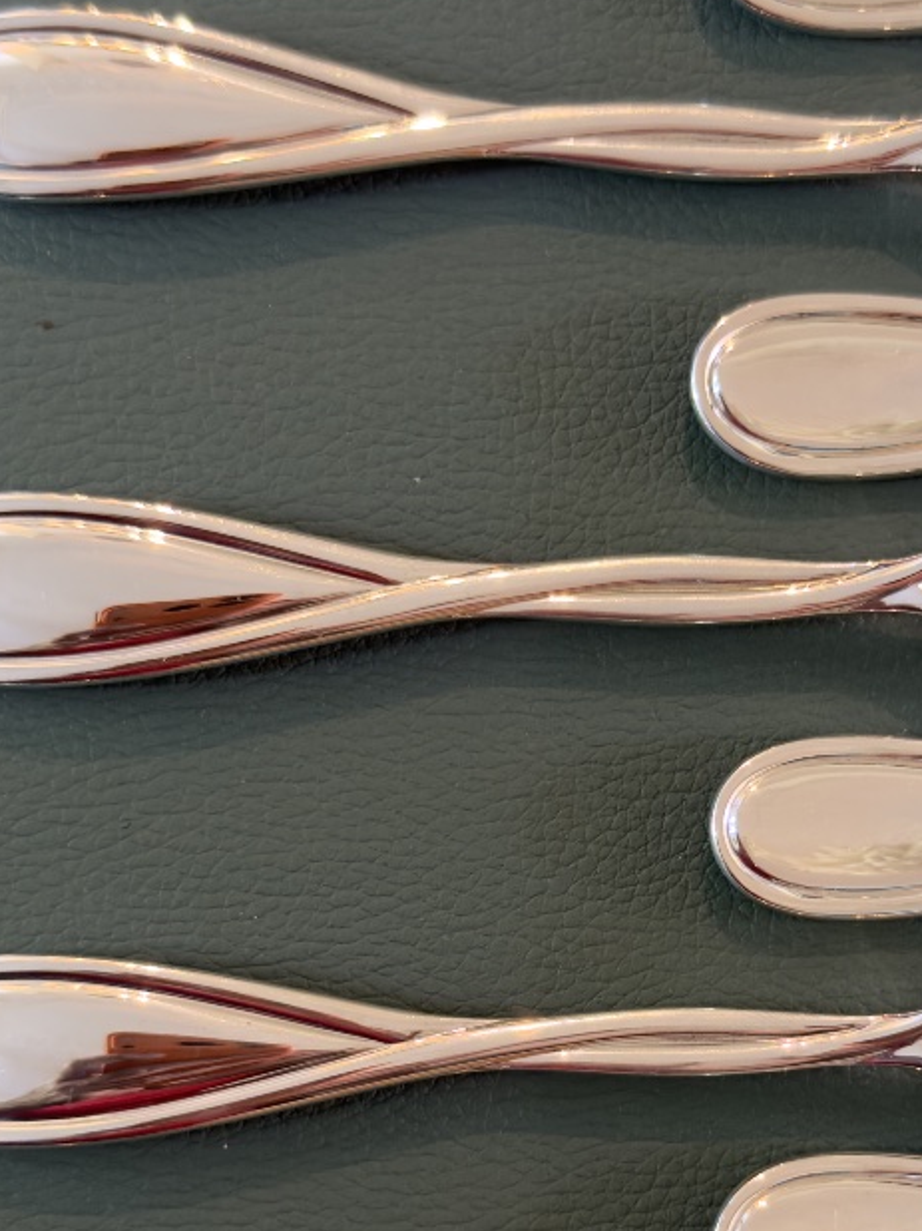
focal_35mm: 68
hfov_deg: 21.6
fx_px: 2417
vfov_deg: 28.1
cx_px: 568
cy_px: 942
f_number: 1.78
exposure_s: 1/33
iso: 320
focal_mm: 6.76
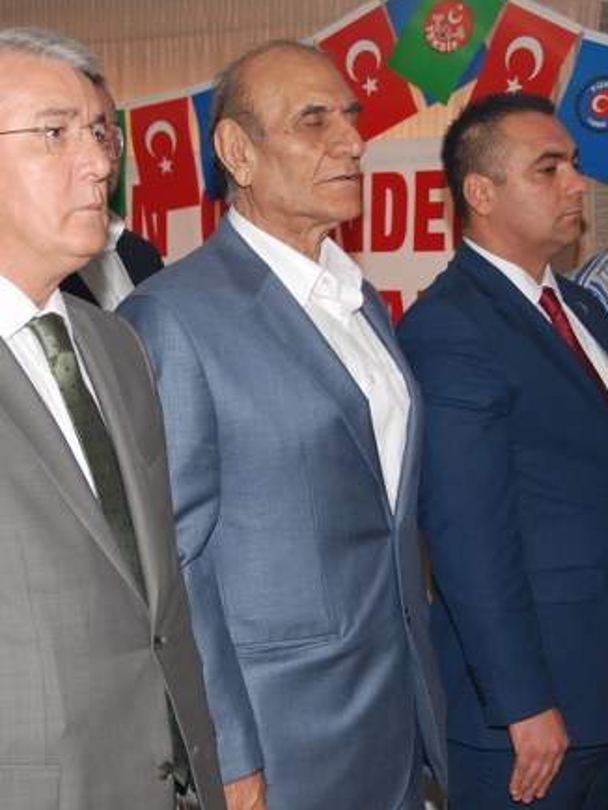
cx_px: 298
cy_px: 434
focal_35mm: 72
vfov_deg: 27.1
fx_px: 1682
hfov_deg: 20.5
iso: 200
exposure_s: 1/60
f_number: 4
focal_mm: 27
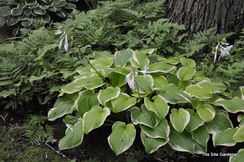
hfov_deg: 33.4
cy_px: 81
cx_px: 122
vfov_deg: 22.6
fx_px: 406
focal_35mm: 60
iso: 400
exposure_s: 1/80
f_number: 4.5
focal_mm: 40
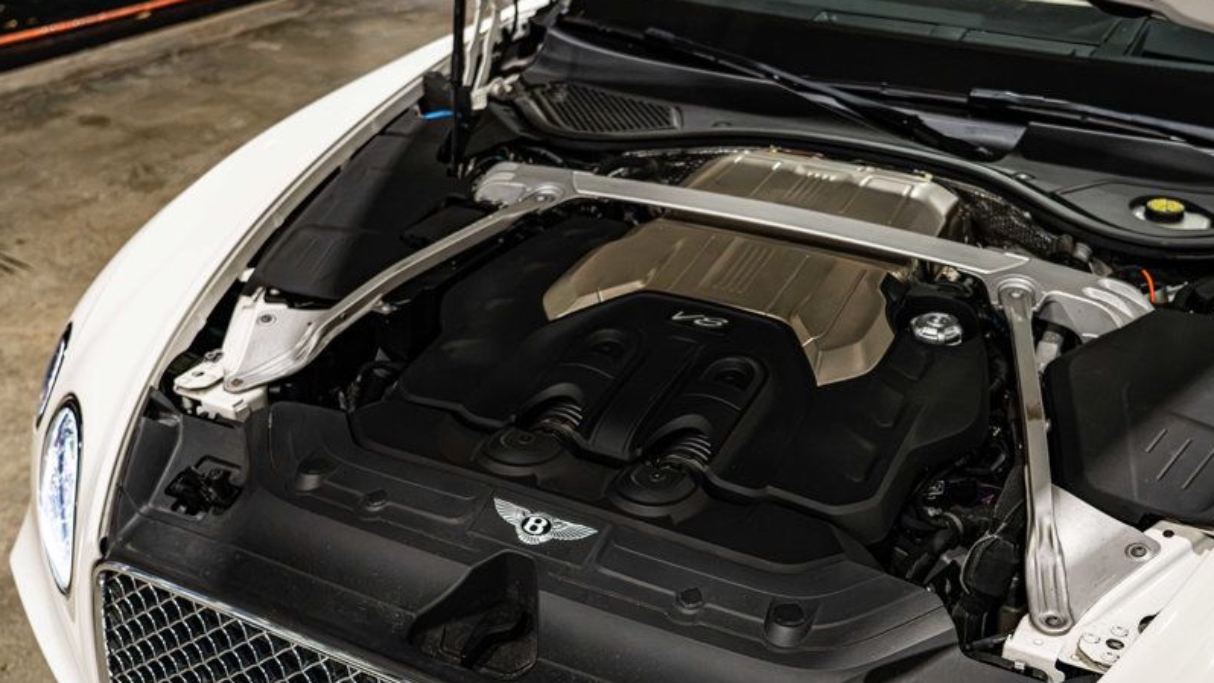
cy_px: 413
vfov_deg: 27.7
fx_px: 1384
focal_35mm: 43
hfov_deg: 47.3
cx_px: 660
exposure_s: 1/125
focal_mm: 32
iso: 1250
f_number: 4
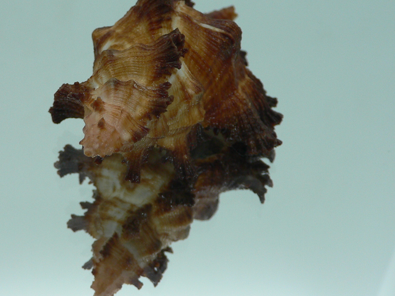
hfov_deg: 39.5
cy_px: 105
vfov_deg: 30.1
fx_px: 548
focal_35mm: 48
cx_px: 163
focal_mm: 4.6
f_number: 2.8
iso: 80
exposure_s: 1/60
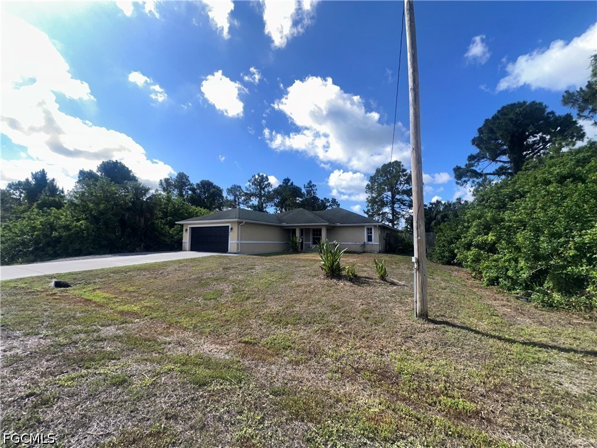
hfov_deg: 102.1
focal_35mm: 14
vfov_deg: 85.7
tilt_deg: +4.4
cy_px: 224
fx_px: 241
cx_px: 298
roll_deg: -1.0
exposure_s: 1/2304
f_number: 2.2
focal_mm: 2.22
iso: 50
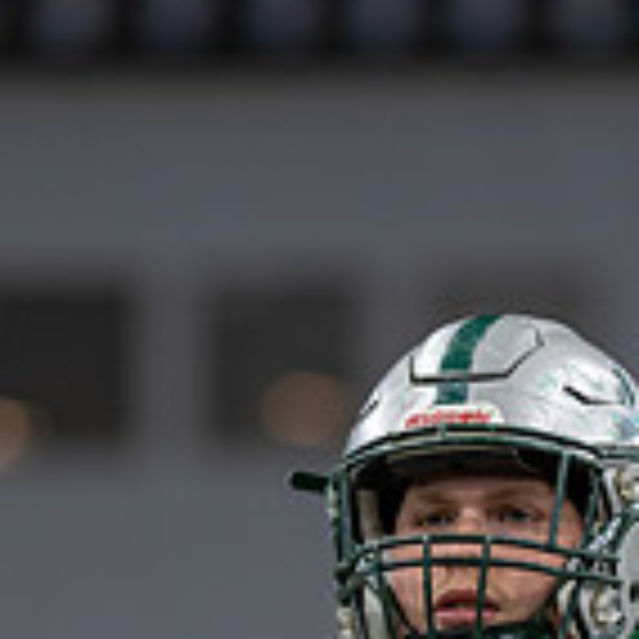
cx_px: 502
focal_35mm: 544
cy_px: 945
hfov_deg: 3.2
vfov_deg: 3.2
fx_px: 11361
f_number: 1.8
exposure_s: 1/640
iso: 400
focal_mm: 135
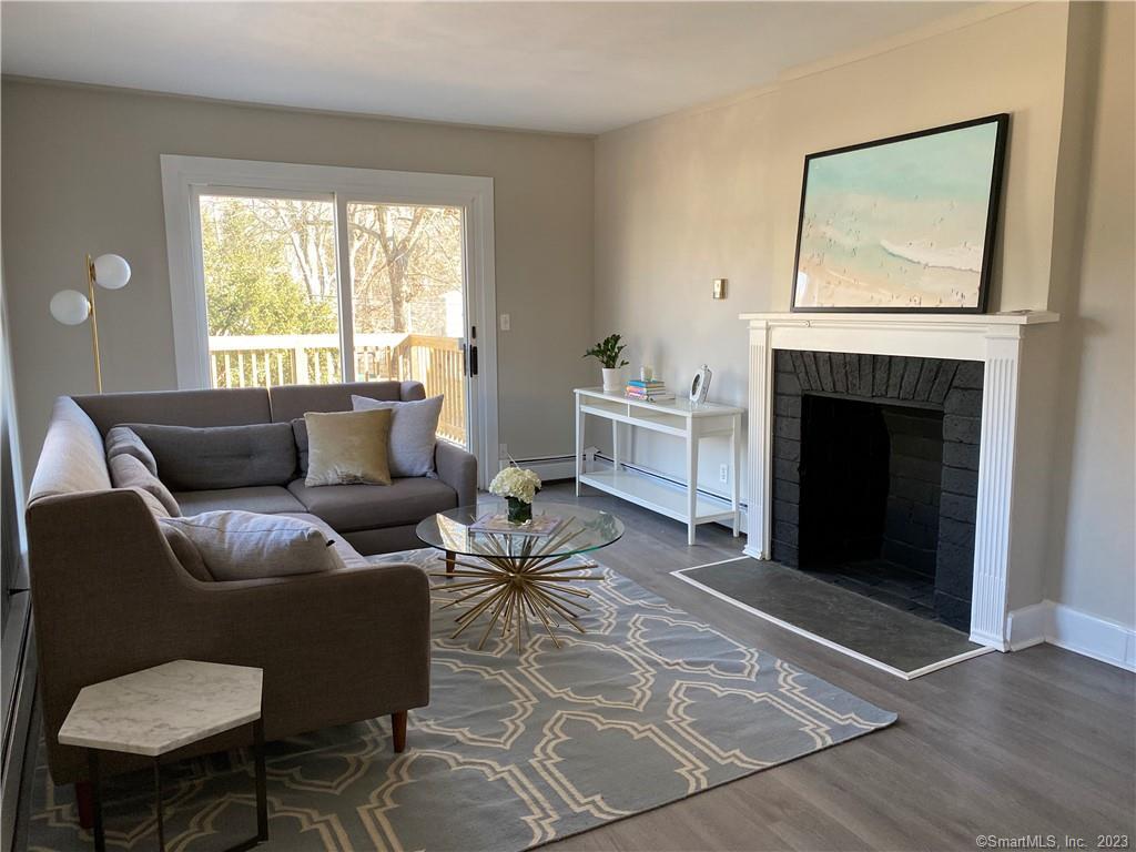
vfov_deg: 53.1
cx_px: 568
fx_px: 853
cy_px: 426
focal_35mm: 26
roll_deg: -0.1
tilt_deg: -9.2
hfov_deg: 67.3
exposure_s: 1/121
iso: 125
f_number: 1.8
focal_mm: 4.25
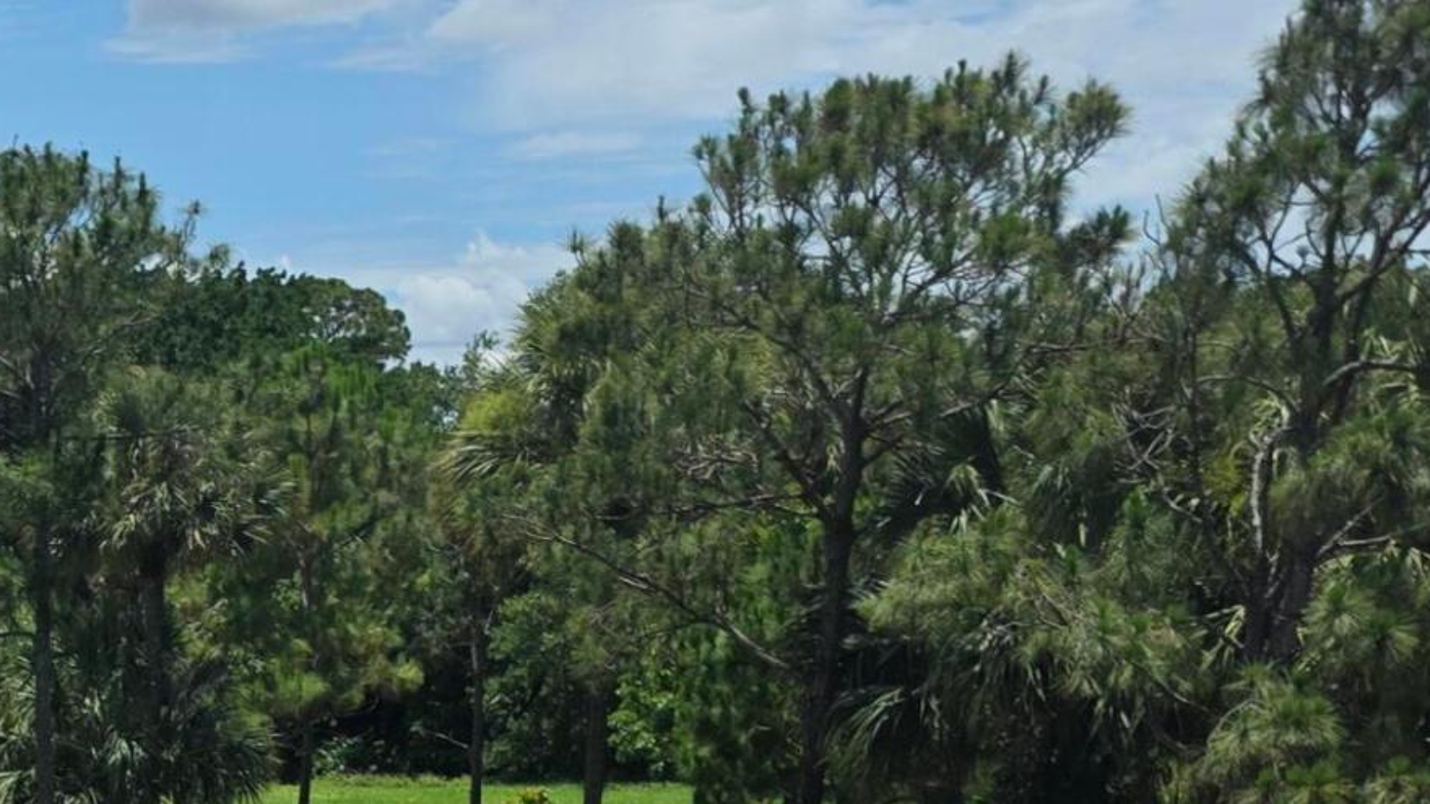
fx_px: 3109
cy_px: 1676
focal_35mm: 82
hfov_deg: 23.8
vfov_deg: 12.7
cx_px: -254
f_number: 1.7
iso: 80
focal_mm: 6.25
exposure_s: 1/7944
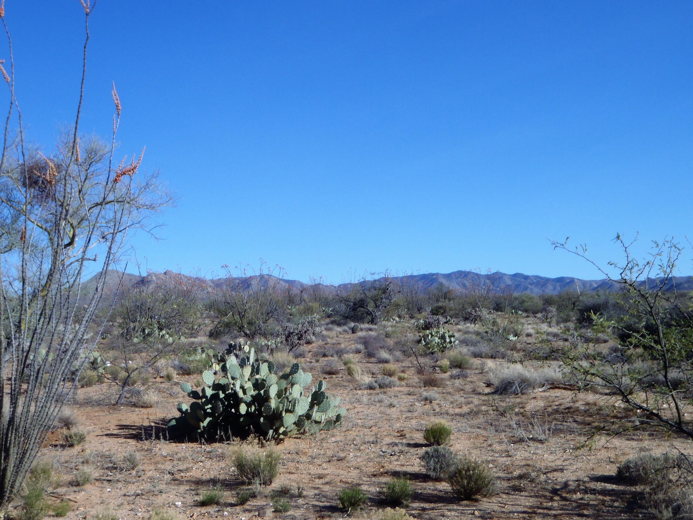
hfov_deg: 44.7
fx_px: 841
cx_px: 383
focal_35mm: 42
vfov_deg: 34.4
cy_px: 262
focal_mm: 6.53
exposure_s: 1/400
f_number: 5
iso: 64
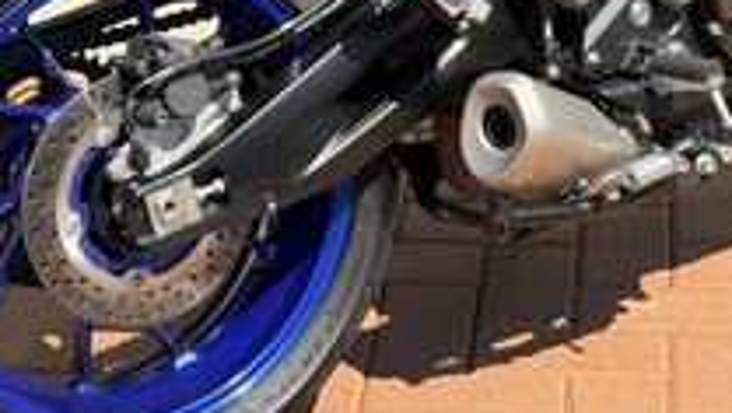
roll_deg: +1.6
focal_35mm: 160
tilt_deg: -14.7
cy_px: -217
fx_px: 3108
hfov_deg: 13.4
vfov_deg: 7.5
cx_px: 476
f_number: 1.78
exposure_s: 1/2494
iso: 80
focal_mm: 6.76
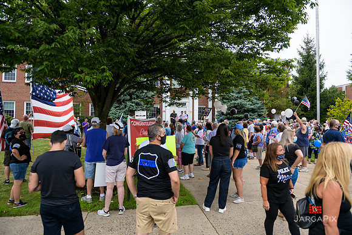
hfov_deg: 73.7
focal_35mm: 24
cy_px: 118
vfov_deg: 53.2
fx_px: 235
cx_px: 176
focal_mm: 24
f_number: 3.2
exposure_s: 1/320
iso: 200
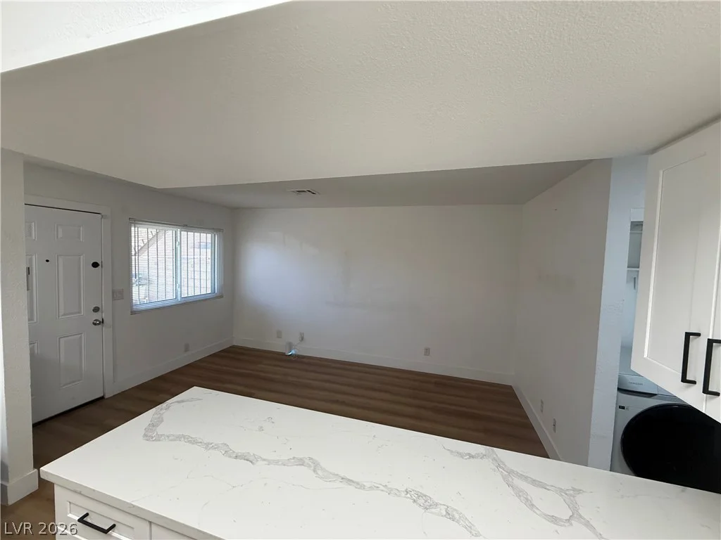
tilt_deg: -2.9
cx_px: 360
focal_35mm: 14
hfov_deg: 102.1
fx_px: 292
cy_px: 270
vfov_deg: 85.7
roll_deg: -1.8
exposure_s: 1/120
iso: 320
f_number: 2.2
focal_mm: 2.22
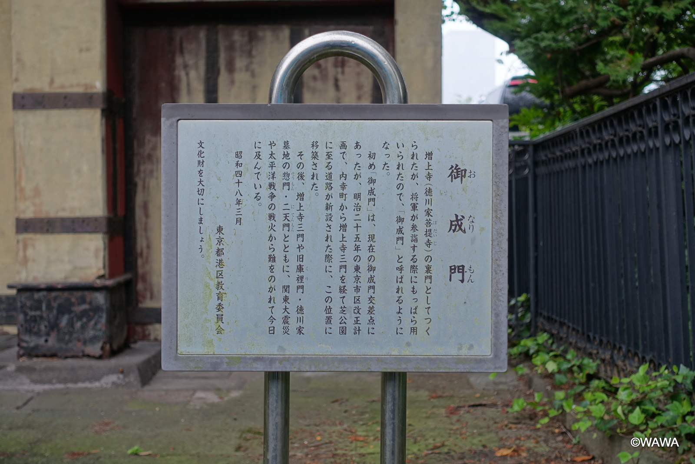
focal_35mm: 52
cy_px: 232
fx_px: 1004
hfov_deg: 38.2
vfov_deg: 26.0
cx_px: 348
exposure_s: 1/60
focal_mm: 18.89
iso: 125
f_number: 2.8
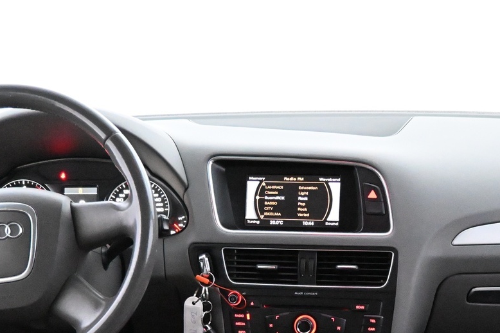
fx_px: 694
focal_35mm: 50
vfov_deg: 25.9
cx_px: 291
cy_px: 314
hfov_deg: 39.5
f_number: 3.5
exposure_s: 1/80
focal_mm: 16
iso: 12800
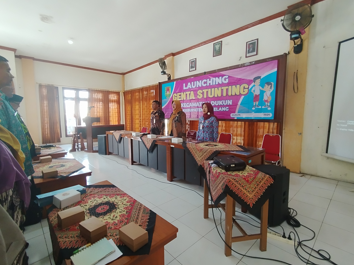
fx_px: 174
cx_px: 177
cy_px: 130
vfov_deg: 74.7
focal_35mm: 17
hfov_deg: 91.0
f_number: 2.2
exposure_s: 1/33.3
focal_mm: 1.65
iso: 130
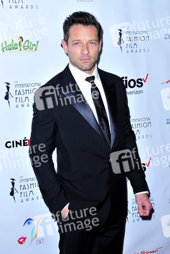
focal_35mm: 52
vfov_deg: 38.2
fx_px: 368
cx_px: 85
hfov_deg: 26.0
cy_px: 127
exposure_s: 1/320
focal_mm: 52
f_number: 5.6
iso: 500
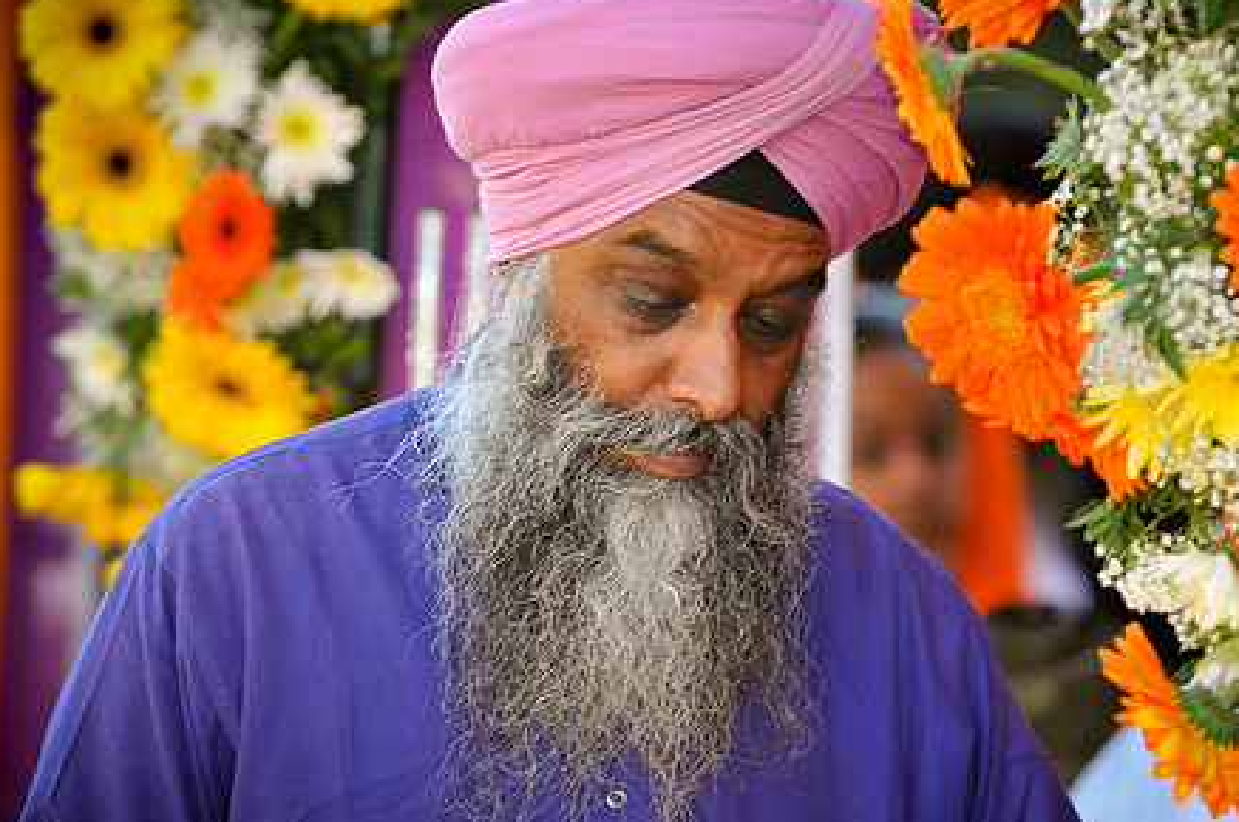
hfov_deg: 5.2
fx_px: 13678
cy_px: 435
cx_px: 768
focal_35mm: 398
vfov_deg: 3.4
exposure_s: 1/200
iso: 400
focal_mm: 200
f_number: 4.5
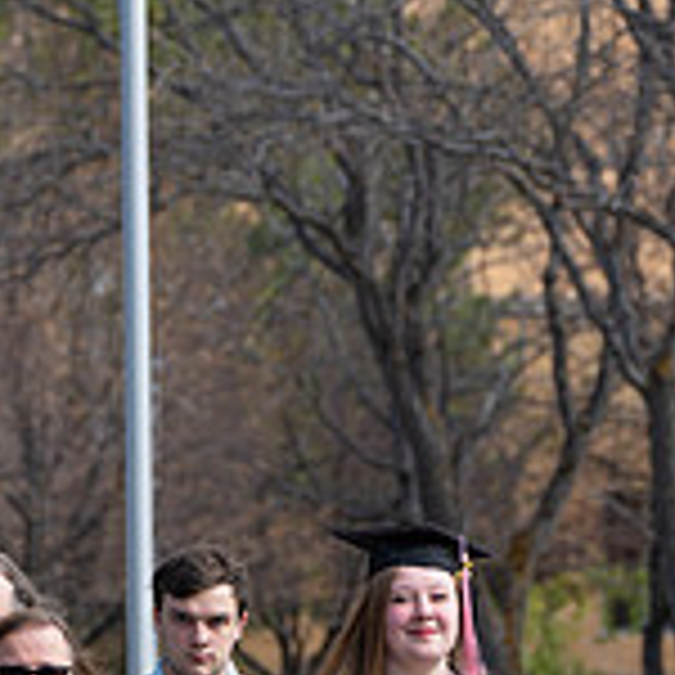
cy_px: 738
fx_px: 10545
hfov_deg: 3.7
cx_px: 45
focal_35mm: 478
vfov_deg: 3.7
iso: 100
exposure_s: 1/500
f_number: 4.5
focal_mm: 120
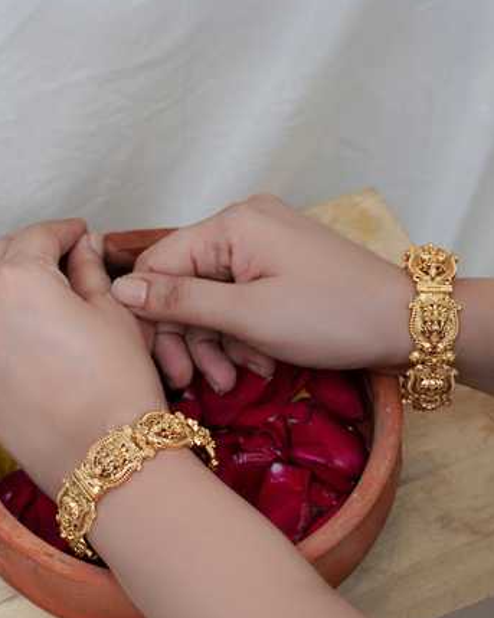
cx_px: 246
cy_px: 319
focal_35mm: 71
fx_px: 1290
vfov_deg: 26.9
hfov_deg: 21.7
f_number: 5.6
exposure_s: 1/80
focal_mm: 41
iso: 250
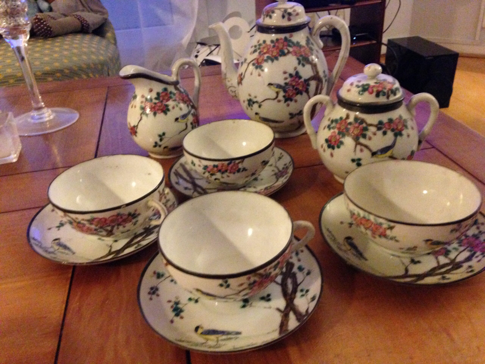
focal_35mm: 33
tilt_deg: -30.1
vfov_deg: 42.9
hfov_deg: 55.4
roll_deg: +4.0
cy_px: 182
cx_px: 242
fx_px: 462
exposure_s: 1/15
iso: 800
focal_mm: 4.12
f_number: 2.4
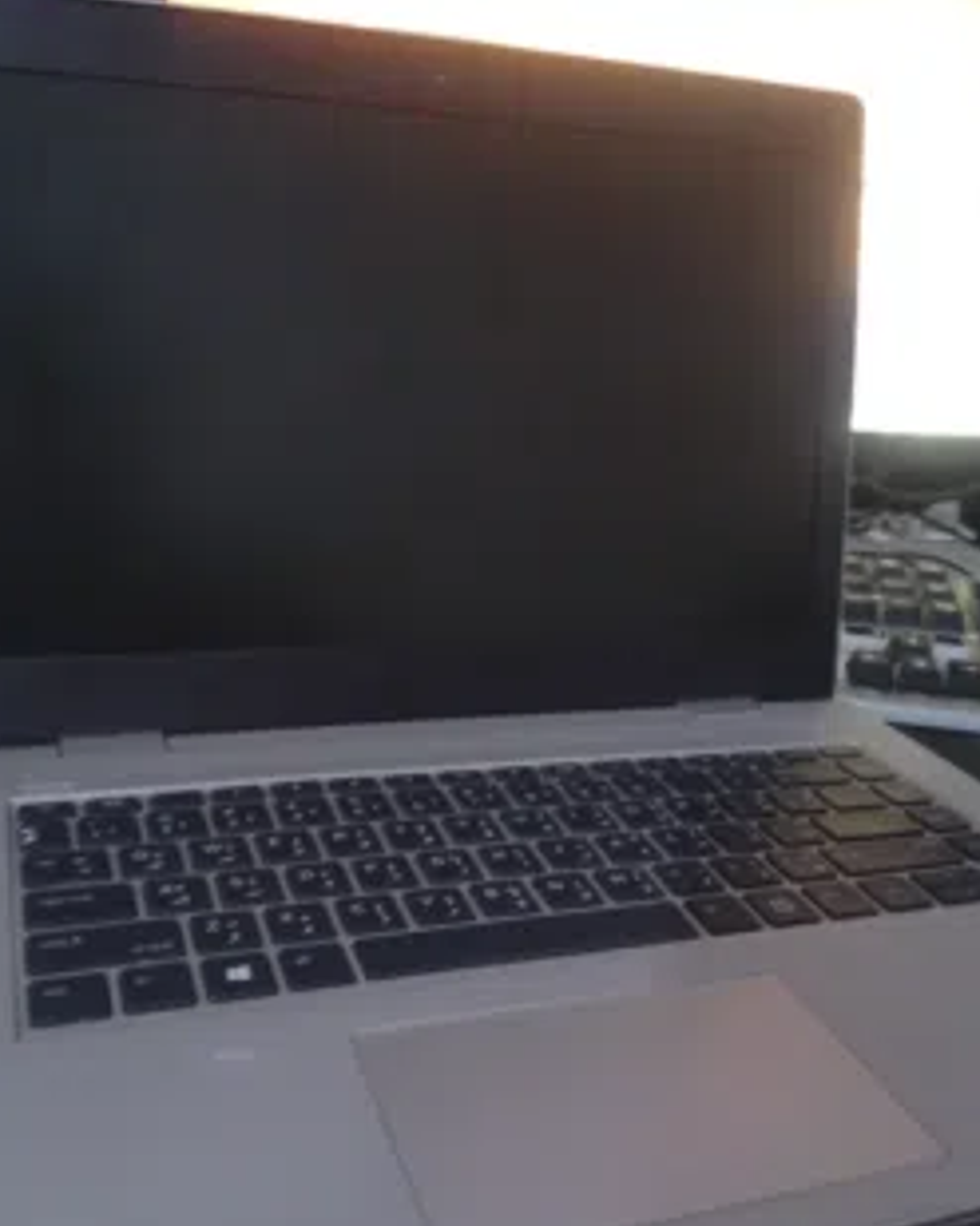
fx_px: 1233
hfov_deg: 43.3
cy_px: 674
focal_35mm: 34
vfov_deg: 52.8
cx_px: 436
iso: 2116
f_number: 1.8
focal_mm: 3.98
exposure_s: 1/15
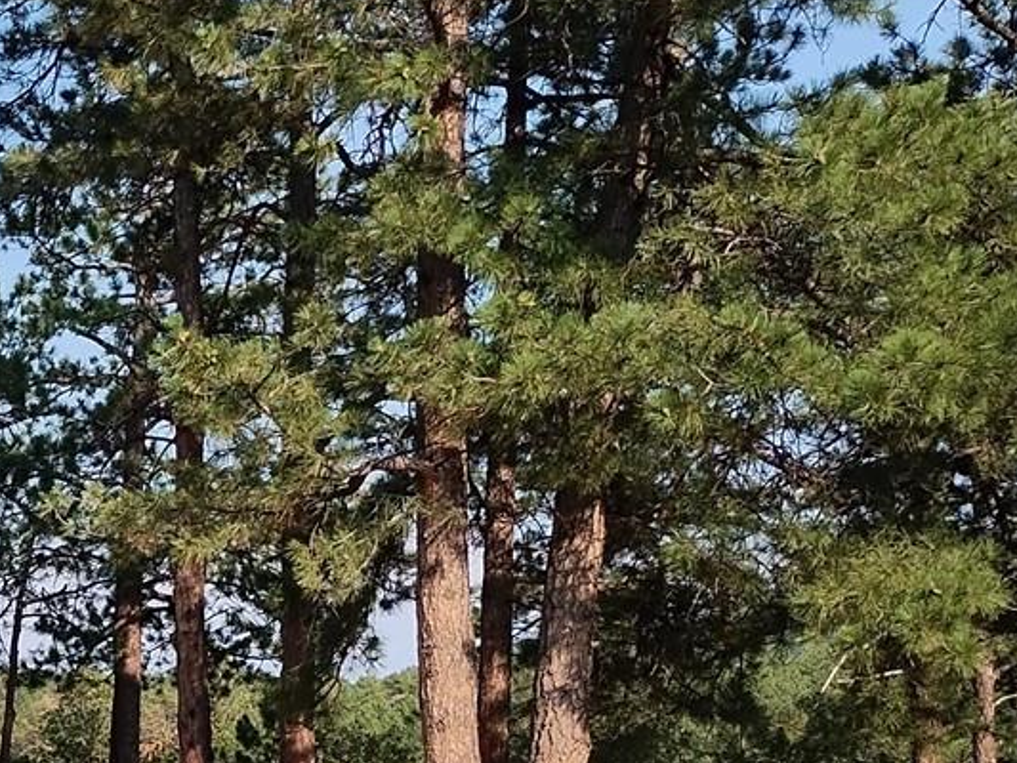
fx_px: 2204
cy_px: 757
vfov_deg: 19.1
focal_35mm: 75
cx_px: -174
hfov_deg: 23.9
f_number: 1.7
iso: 100
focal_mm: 4.71
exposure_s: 1/3065
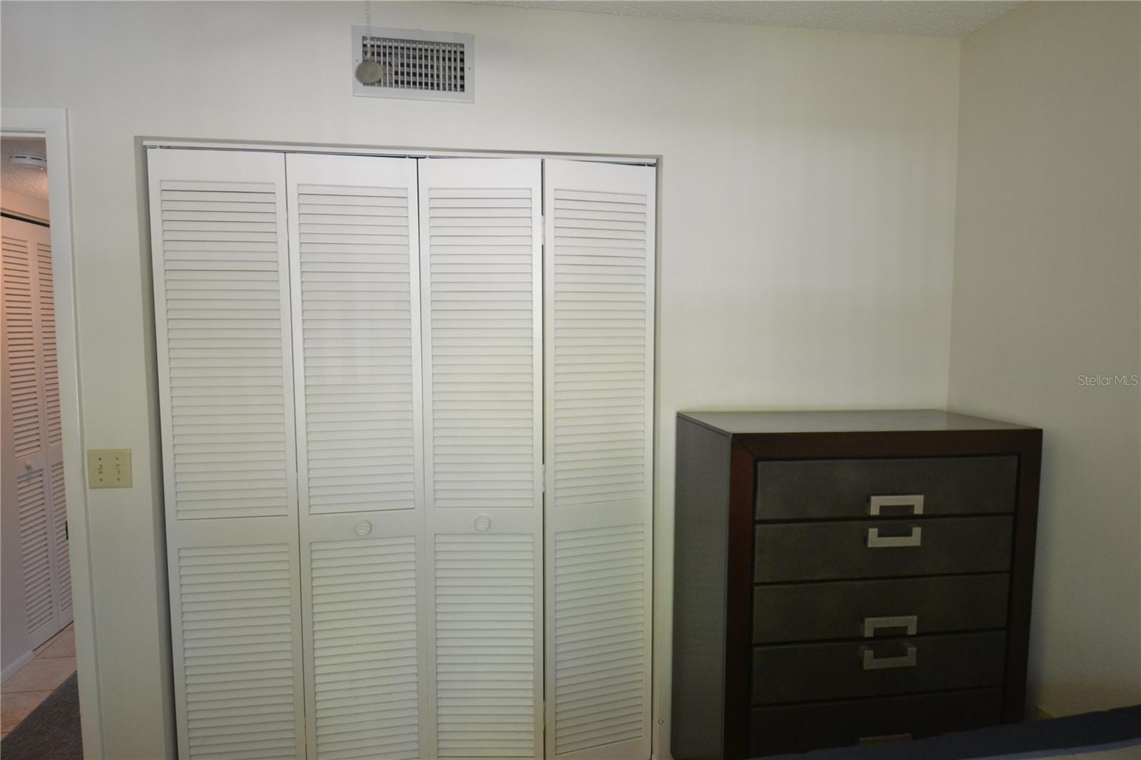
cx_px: 570
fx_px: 665
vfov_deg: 59.5
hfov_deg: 81.2
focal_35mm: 21
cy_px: 380
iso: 1100
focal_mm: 14
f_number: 4
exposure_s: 1/60
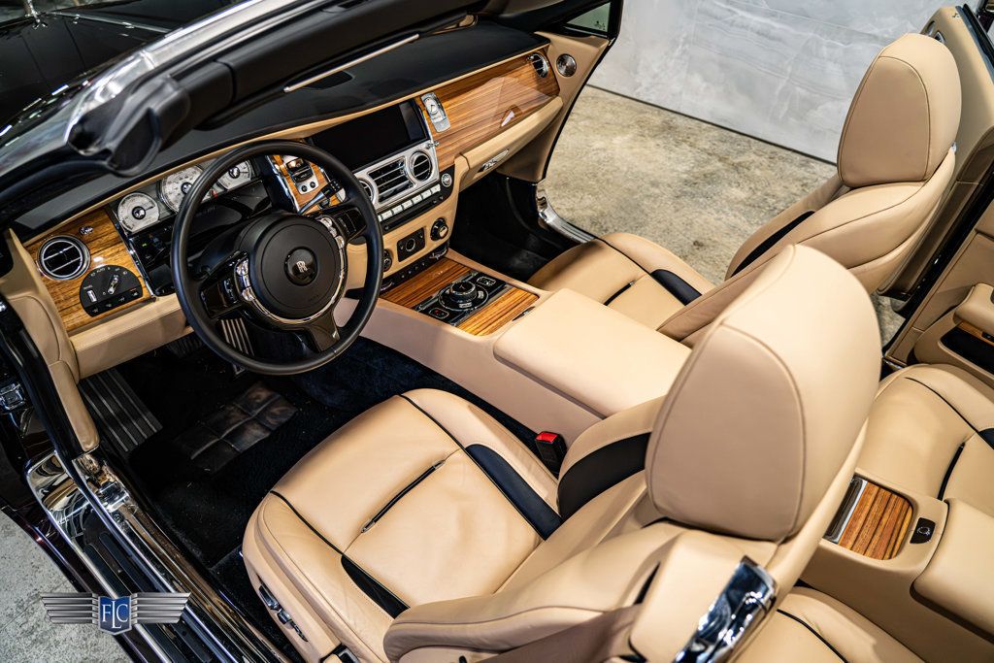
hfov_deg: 71.9
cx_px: 497
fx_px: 686
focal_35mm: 25
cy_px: 334
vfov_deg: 51.6
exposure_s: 1/80
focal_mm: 24
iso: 1250
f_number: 4
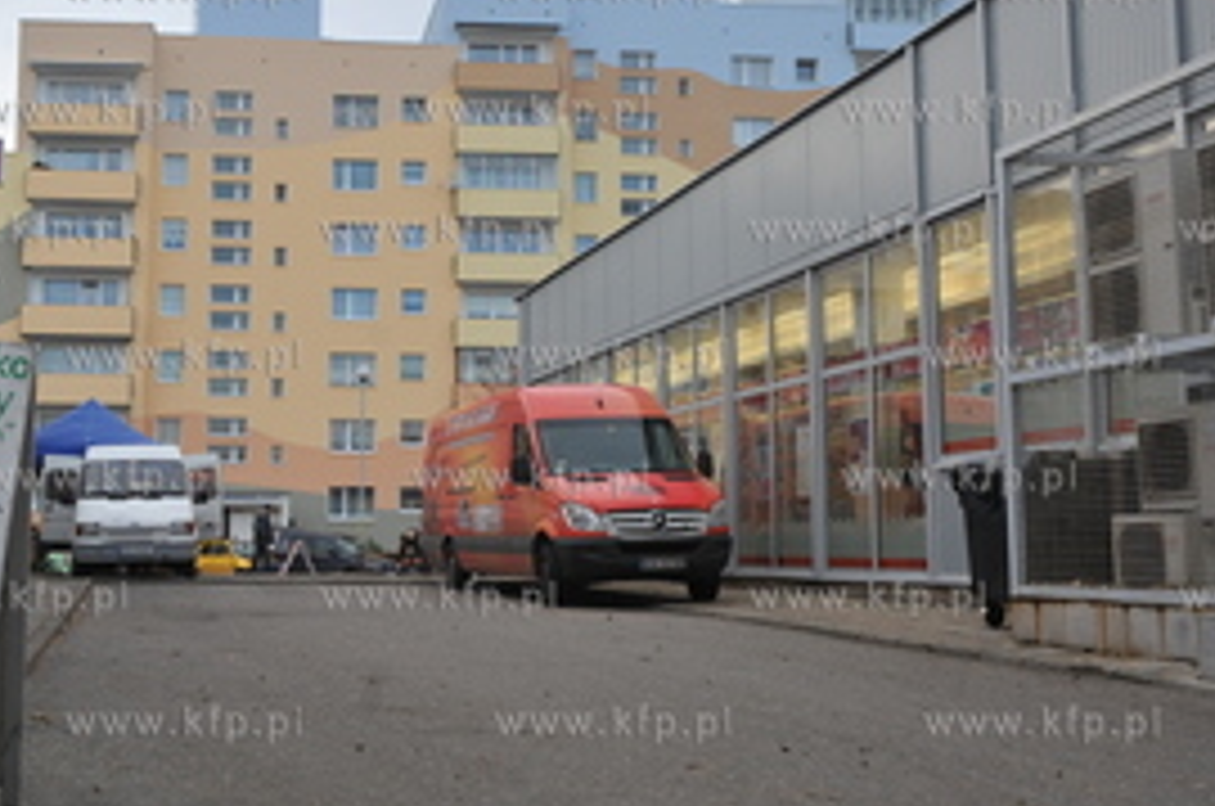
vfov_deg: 31.1
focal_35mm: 43
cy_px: 414
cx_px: 342
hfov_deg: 44.4
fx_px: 1449
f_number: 5.6
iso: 500
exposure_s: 1/400
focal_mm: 29
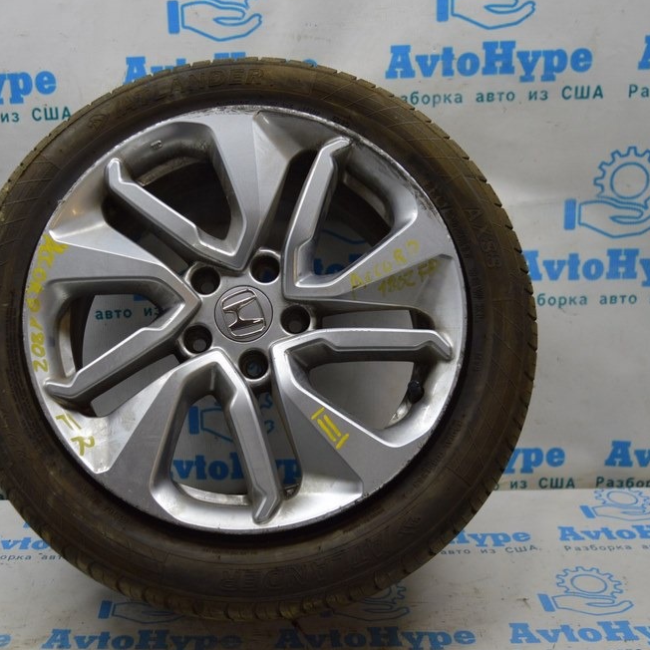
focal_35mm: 44
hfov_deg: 37.8
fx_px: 935
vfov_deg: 38.3
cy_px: 313
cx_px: 205
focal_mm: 22
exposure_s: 1/80
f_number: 4
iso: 400
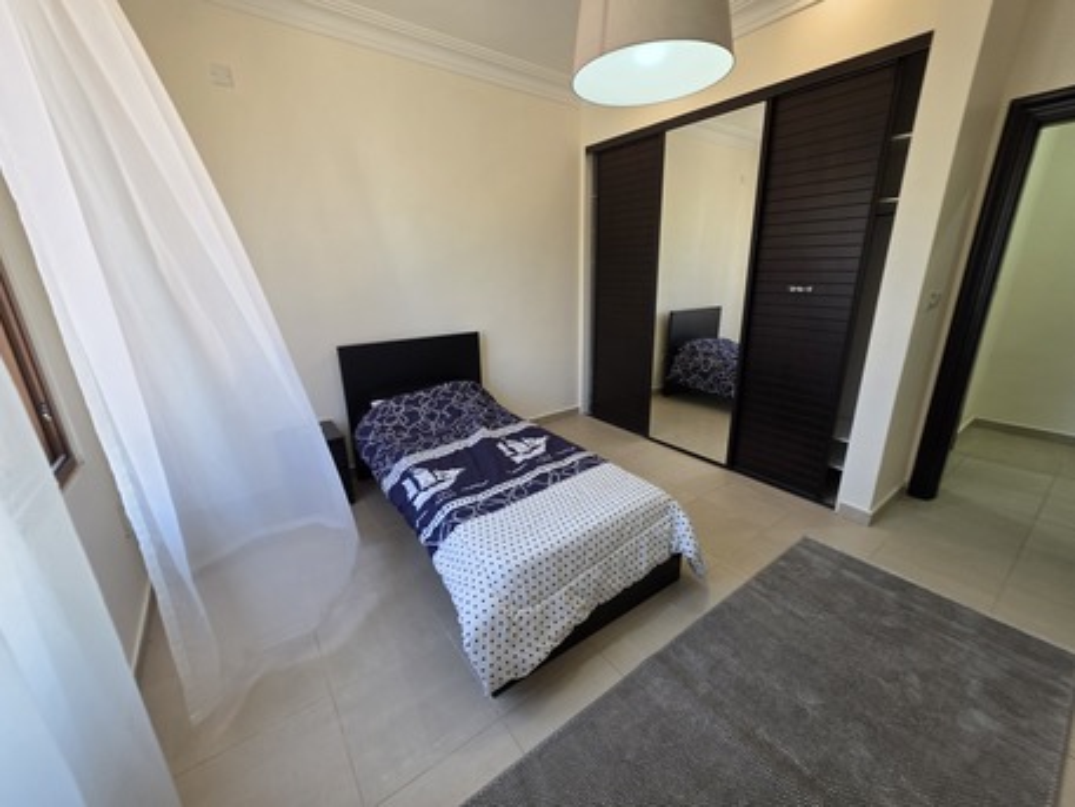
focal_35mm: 13
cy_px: 404
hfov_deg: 106.2
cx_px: 538
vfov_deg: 89.9
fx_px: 404
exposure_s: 1/100
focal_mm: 2.2
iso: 80
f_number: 1.9
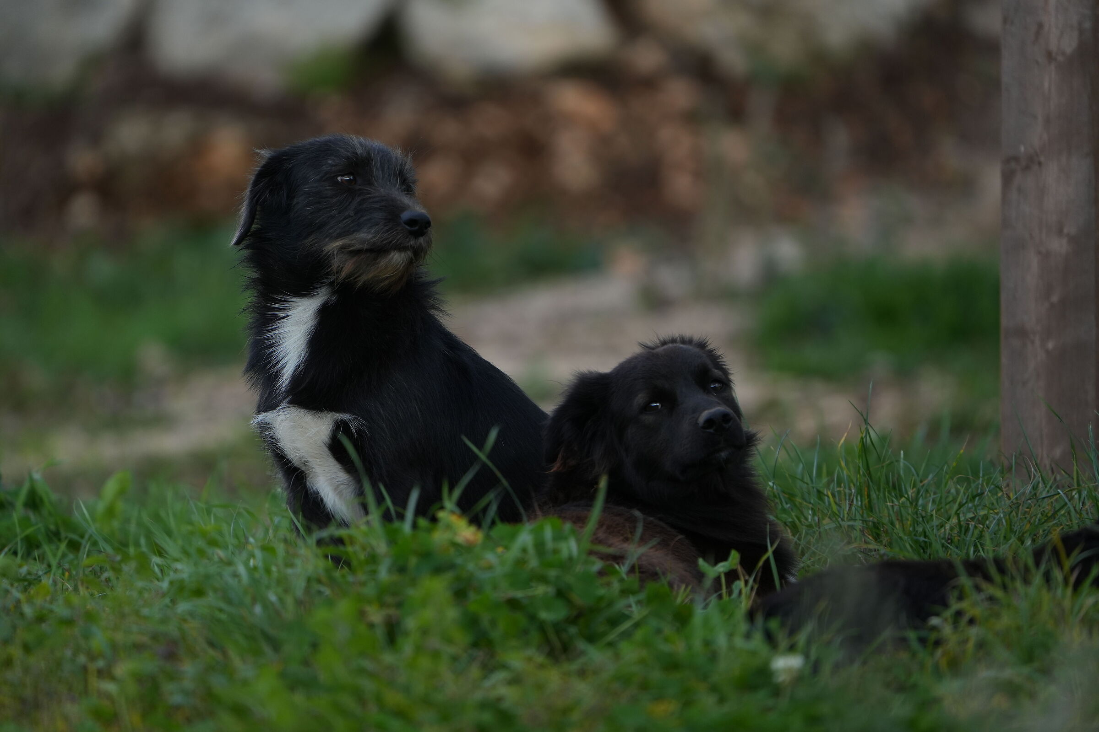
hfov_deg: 3.4
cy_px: 366
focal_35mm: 600
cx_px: 550
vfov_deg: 2.3
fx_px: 18315
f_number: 6.3
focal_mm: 600
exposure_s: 1/1000
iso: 800
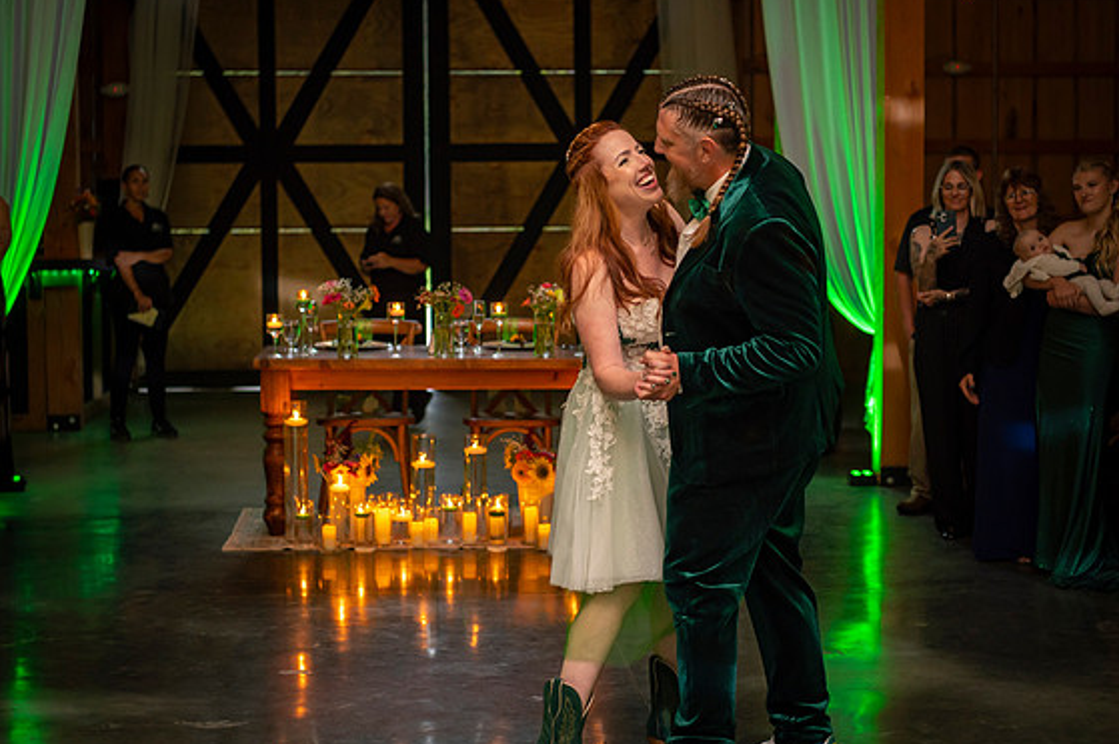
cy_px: 374
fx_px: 2112
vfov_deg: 20.0
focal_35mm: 68
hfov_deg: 29.7
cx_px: 579
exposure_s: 1/100
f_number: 3.2
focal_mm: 62
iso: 800
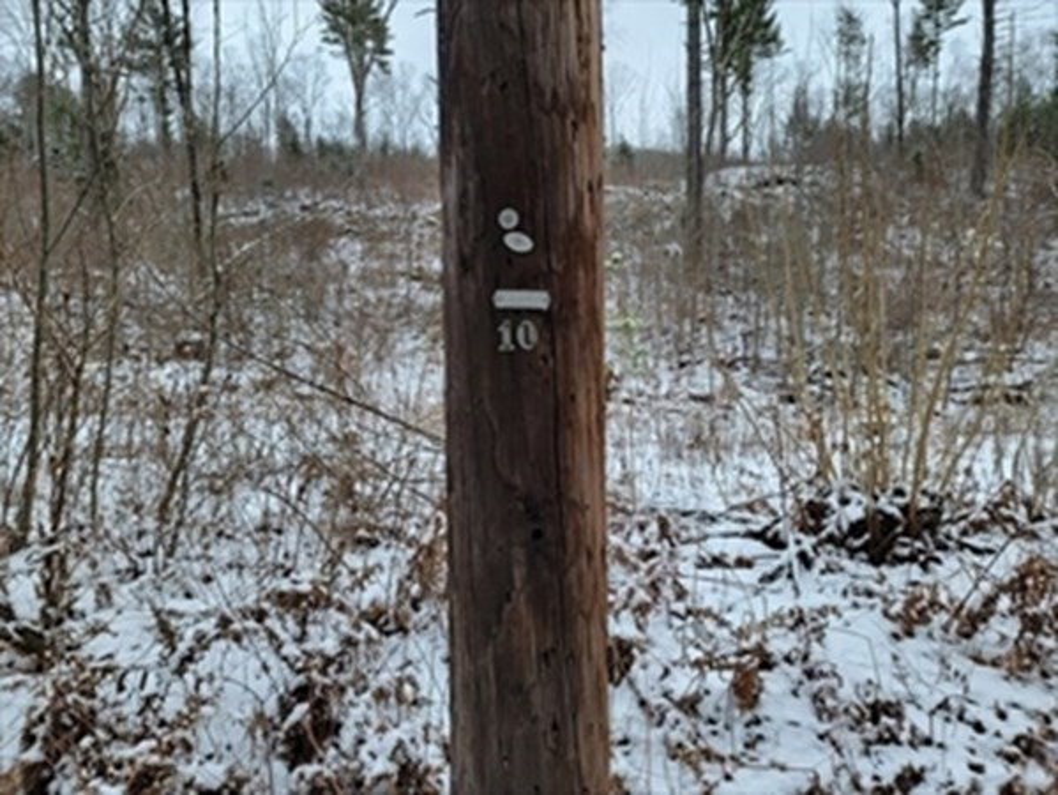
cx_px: 529
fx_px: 734
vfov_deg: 56.9
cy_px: 398
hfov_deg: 71.6
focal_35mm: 24
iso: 16
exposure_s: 1/262
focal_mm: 6.7
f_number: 1.8
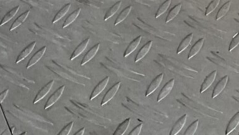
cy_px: -191
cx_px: -107
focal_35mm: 211
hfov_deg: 9.9
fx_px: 1338
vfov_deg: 5.6
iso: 50
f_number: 1.8
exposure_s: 1/50
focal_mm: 3
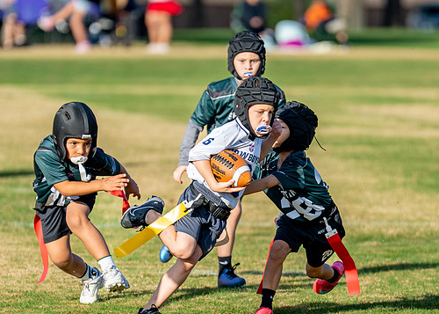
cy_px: 212
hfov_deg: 4.2
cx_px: 219
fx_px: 5996
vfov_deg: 3.0
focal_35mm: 481
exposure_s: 1/3200
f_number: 2.8
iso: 250
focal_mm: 200
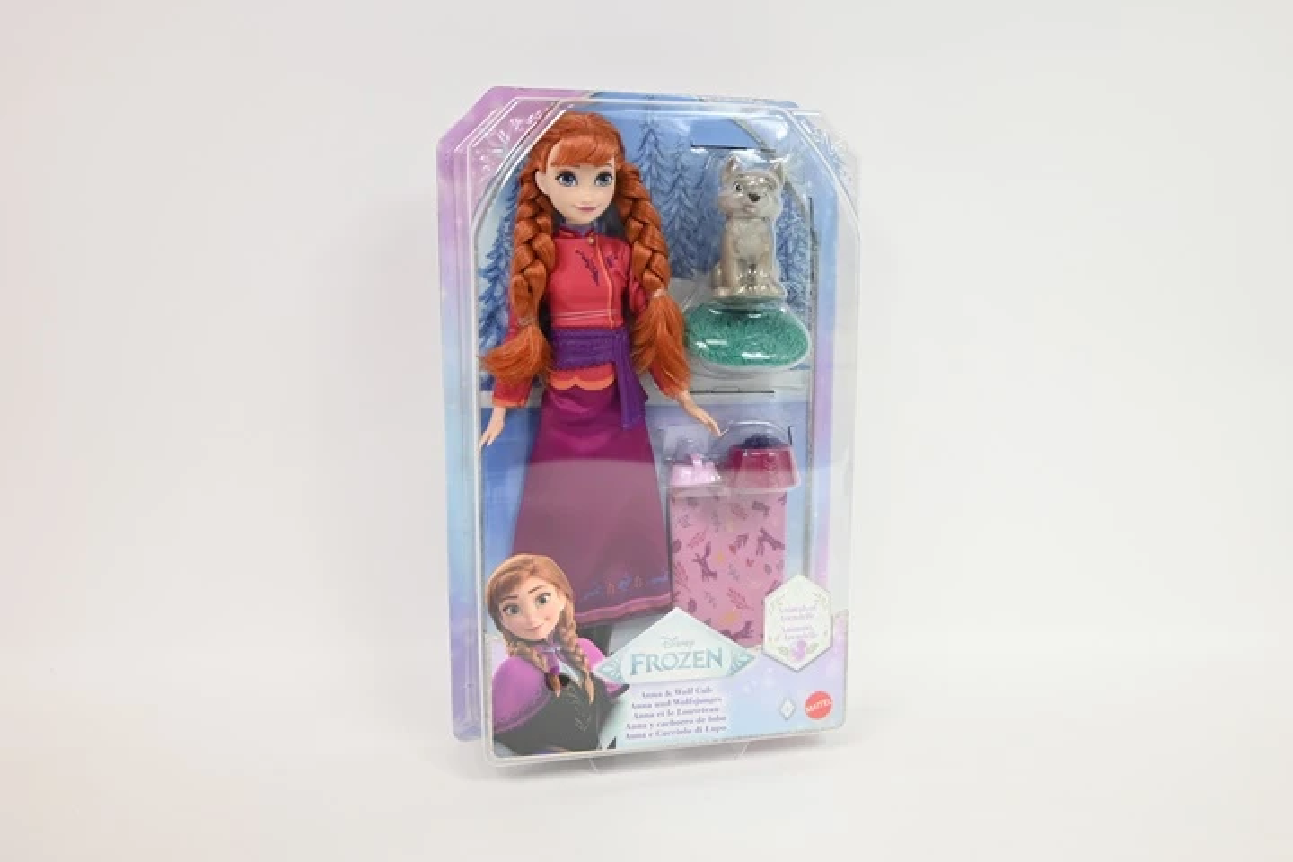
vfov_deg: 45.7
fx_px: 1024
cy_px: 431
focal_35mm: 28
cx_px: 646
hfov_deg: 64.6
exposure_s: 1/200
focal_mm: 19
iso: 400
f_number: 3.8
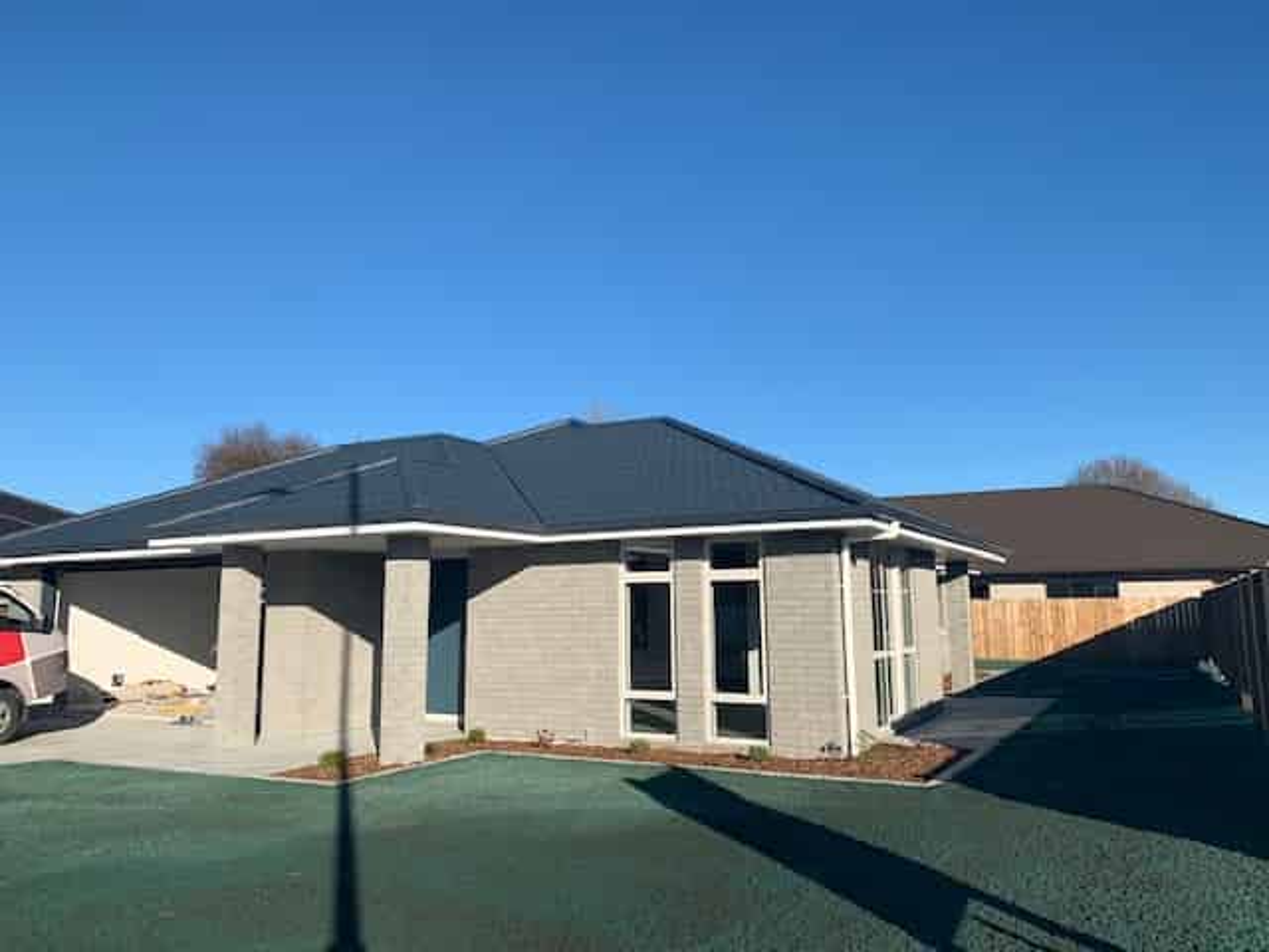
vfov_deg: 53.1
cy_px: 476
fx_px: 953
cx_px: 634
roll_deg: +1.0
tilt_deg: +7.5
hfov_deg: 67.3
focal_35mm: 26
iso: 25
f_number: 1.8
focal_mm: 4.25
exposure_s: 1/2481
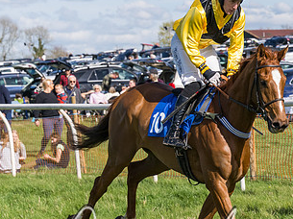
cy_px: 182
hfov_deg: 8.8
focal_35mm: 224
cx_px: 291
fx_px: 1894
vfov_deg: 6.6
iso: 400
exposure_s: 1/2000
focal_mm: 70
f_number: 5.6
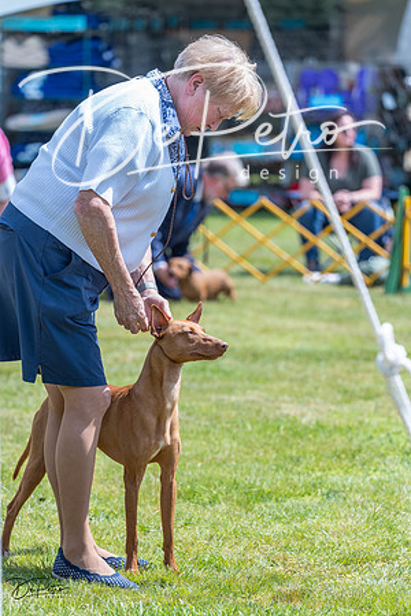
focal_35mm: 171
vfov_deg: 12.0
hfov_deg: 8.0
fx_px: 2928
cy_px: 308
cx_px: 206
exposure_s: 1/1000
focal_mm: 171
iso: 400
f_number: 5
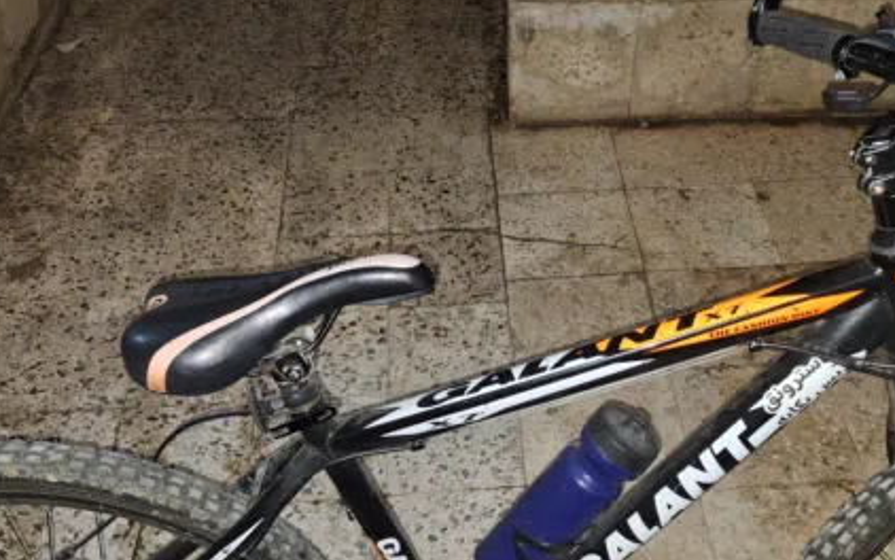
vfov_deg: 33.1
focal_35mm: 37
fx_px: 903
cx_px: 498
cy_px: 475
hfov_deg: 52.6
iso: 320
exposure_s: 1/33
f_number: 1.8
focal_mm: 5.54
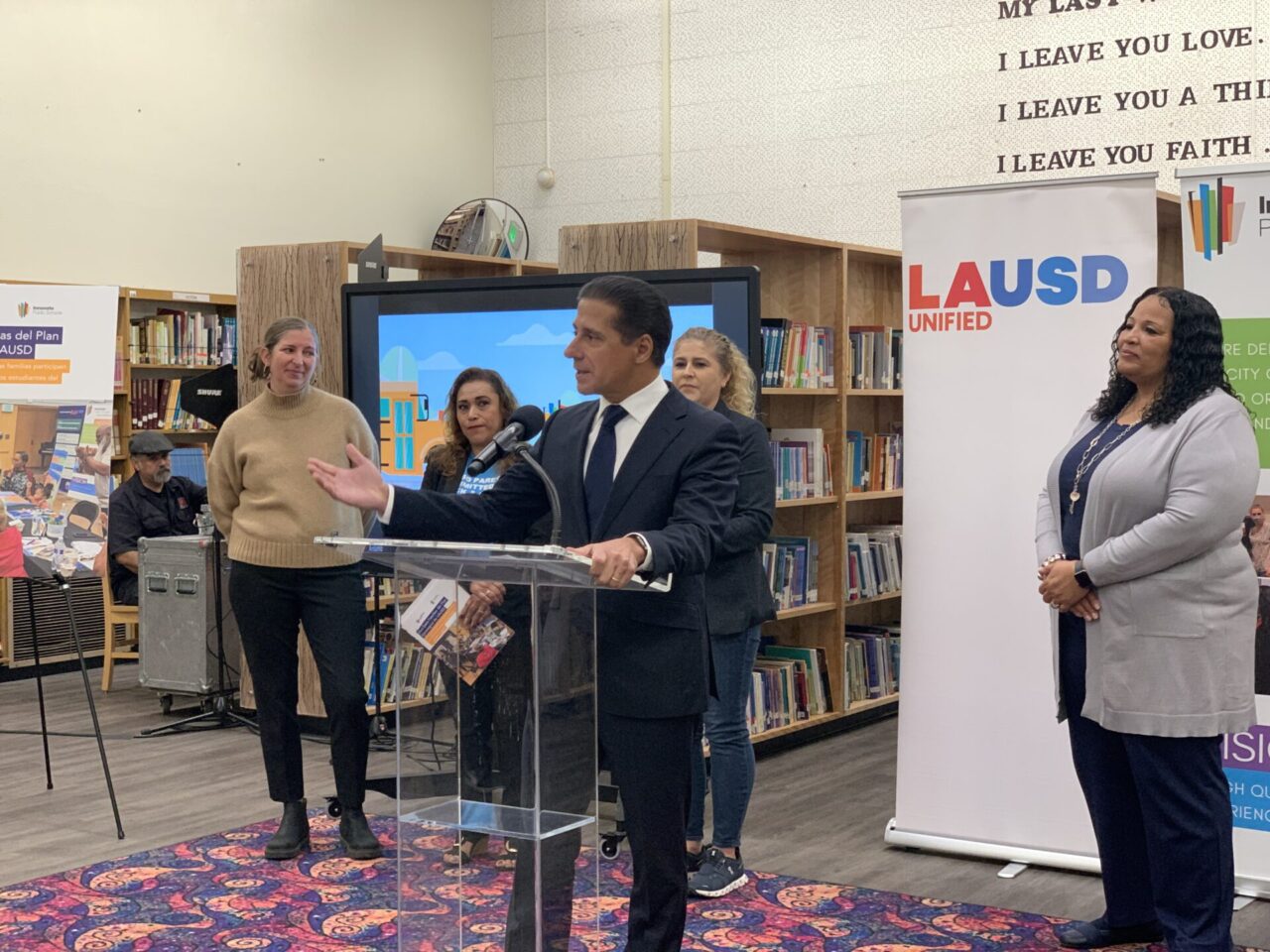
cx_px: 635
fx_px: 1908
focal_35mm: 52
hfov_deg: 36.8
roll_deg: +0.1
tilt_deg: -1.8
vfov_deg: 28.0
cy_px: 476
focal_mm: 6
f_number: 2.4
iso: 125
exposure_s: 1/60
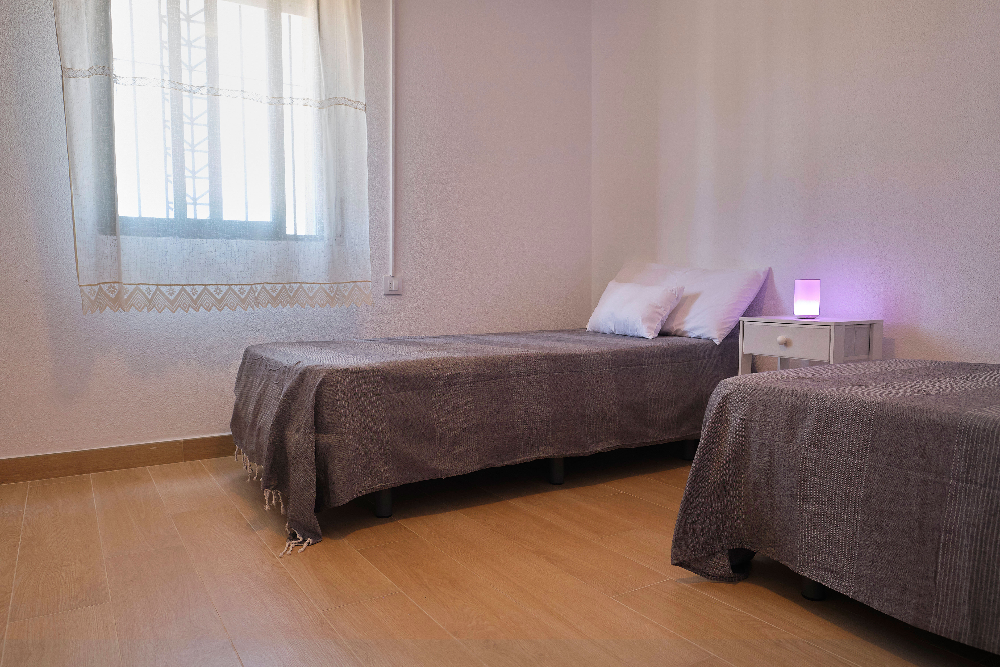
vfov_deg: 53.1
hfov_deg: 73.7
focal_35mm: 24
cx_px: 500
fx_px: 667
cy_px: 334
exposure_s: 1/60
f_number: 4
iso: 800
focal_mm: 16
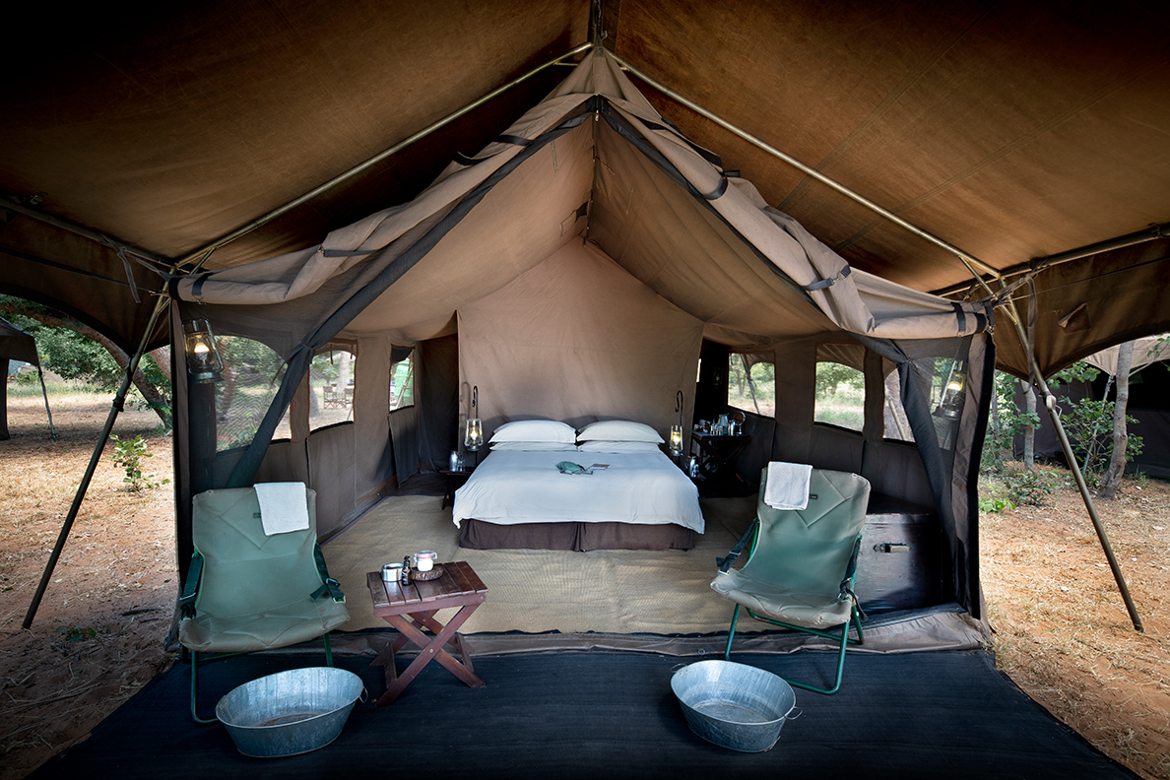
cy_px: 390
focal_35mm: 19
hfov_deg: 86.9
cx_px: 585
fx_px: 617
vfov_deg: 64.6
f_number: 9.5
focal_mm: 19
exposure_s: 1/8
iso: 280
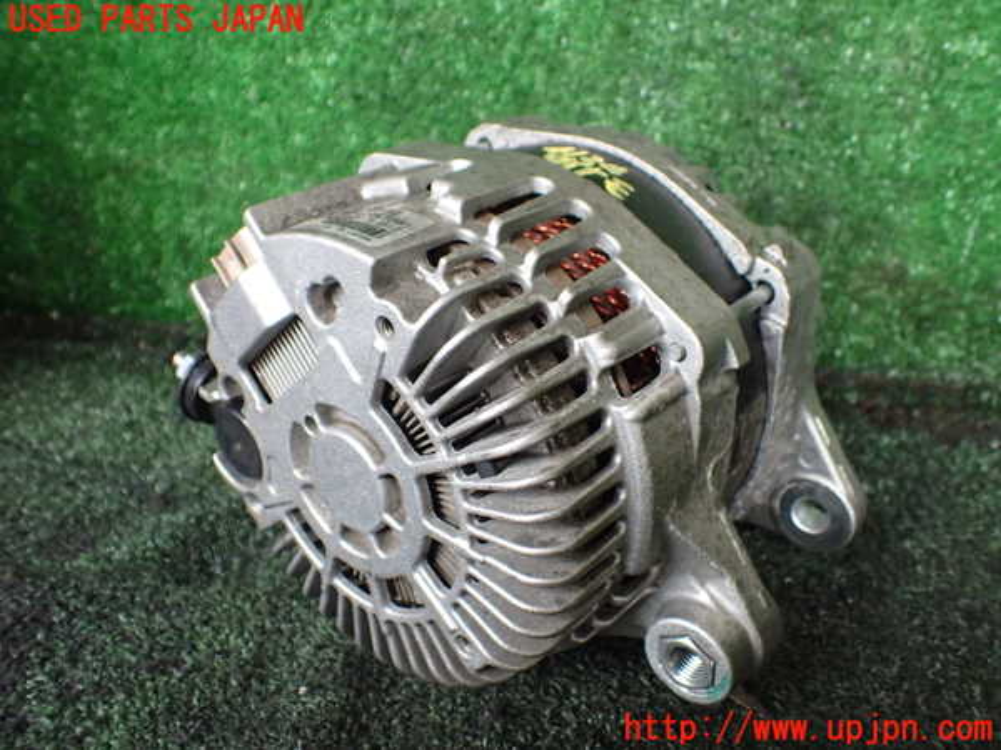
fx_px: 868
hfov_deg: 60.0
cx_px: 500
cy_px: 375
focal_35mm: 30
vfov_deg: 46.8
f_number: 2.3
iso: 640
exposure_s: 1/125
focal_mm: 5.4
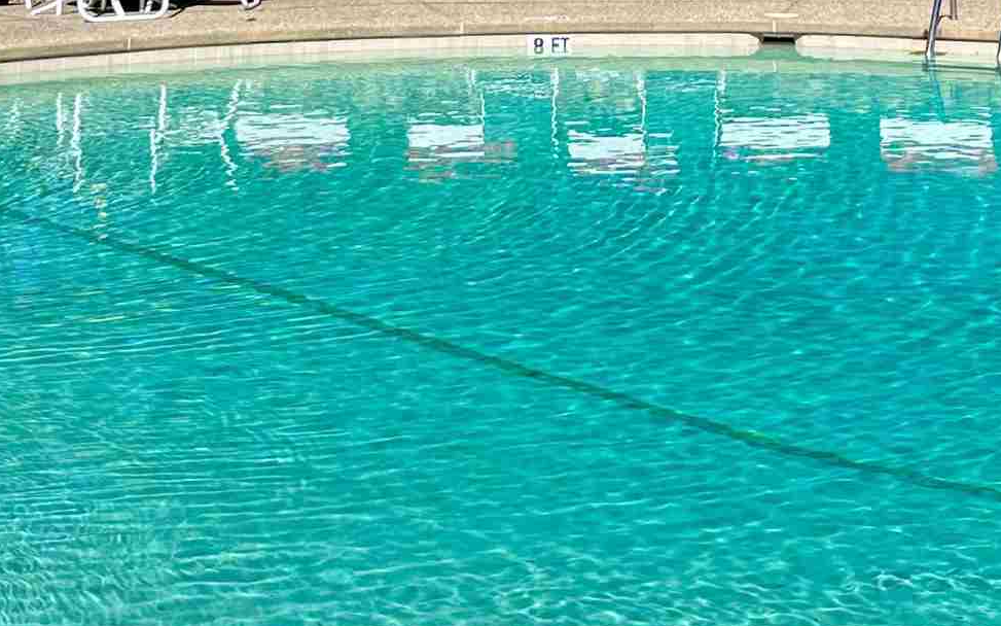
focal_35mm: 87
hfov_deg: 23.7
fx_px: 2373
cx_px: 633
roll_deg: +0.4
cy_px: -332
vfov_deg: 14.0
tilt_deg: +2.6
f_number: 1.6
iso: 50
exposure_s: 1/2513
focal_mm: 5.1
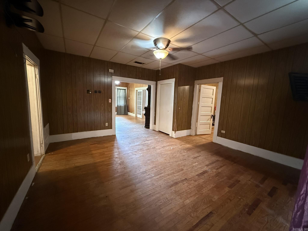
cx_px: 154
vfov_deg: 85.7
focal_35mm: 14
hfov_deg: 102.1
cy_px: 116
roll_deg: -1.6
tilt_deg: -5.9
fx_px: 125
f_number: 2.2
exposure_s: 1/40
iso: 1000
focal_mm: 2.22
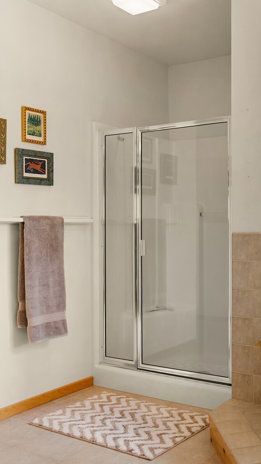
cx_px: 257
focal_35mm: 38
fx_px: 468
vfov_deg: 52.8
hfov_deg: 29.3
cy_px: 233
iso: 400
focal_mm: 24
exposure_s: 1/125
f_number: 2.8
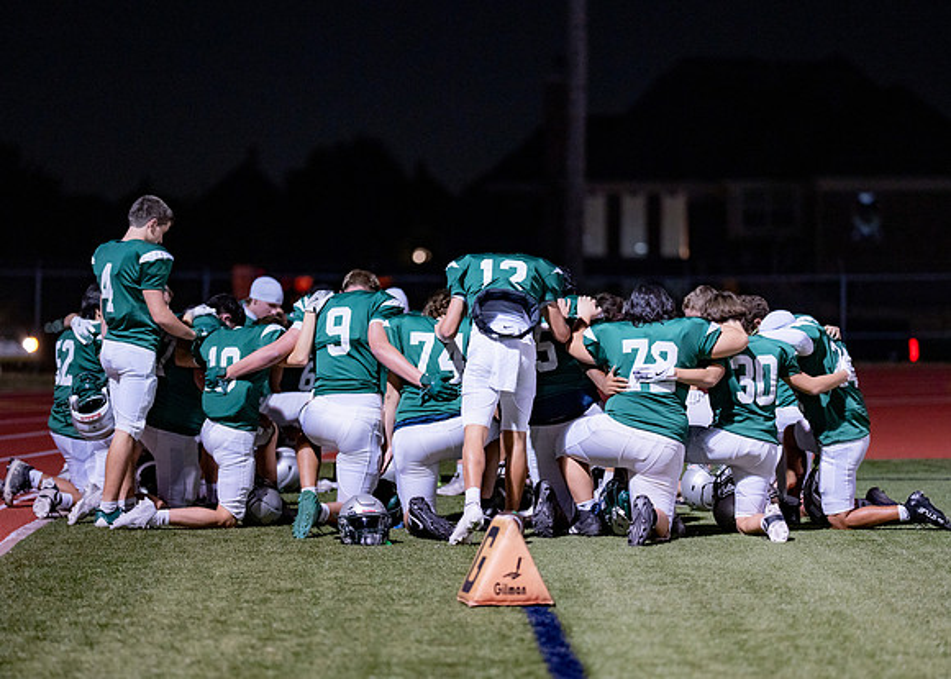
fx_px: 4165
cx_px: 467
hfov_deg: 13.0
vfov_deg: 9.3
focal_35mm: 154
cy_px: 356
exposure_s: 1/500
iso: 2000
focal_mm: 135
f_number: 1.8
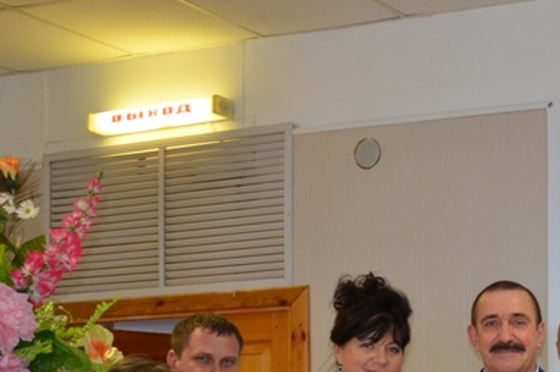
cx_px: 652
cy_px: 402
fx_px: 1103
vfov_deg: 18.4
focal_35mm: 71
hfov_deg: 25.8
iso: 500
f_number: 3.5
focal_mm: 18
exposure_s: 1/60
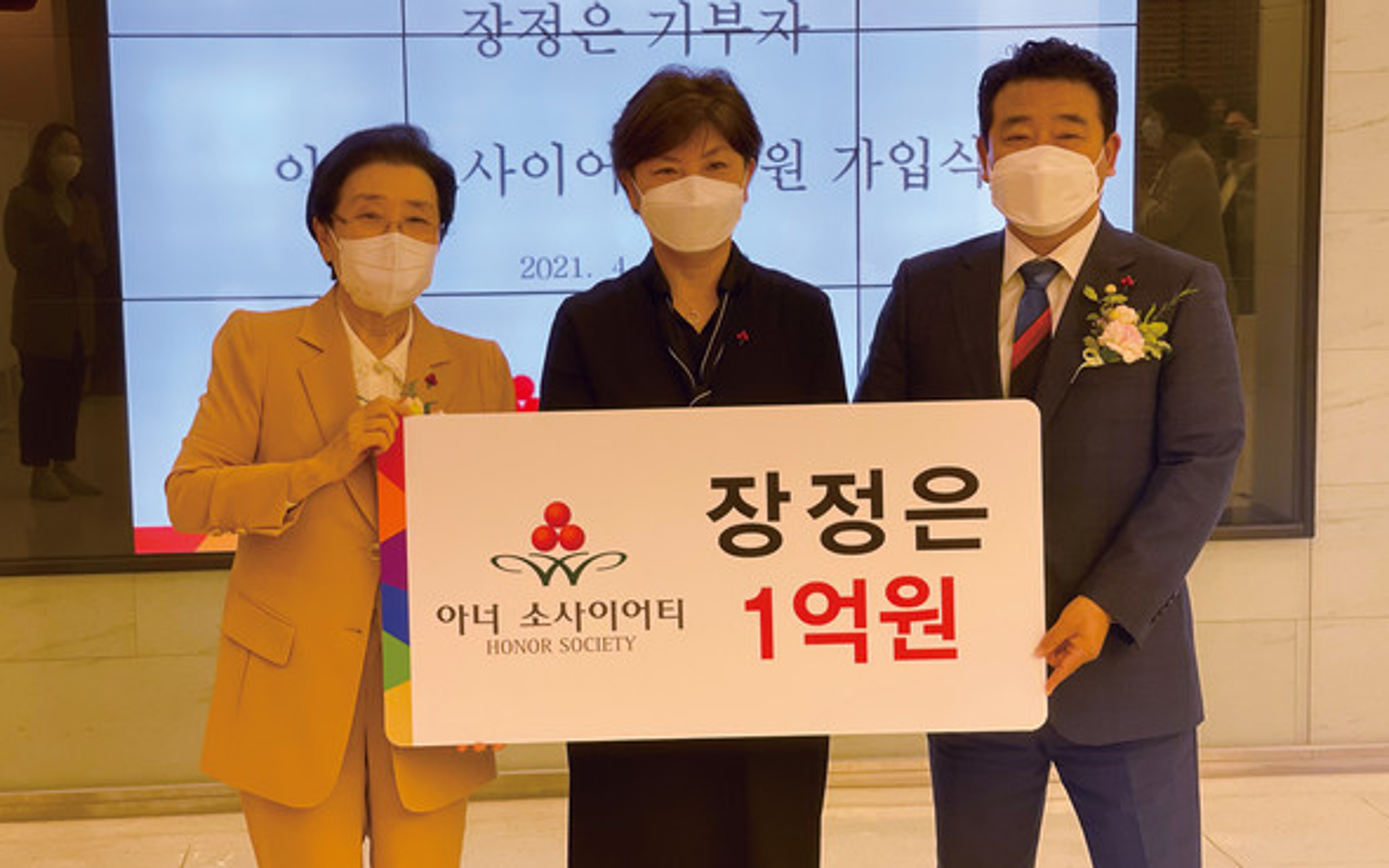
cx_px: 697
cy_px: 499
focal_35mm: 69
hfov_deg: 29.8
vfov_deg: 18.9
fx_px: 2612
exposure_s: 1/120
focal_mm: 7.5
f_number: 2.2
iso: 125
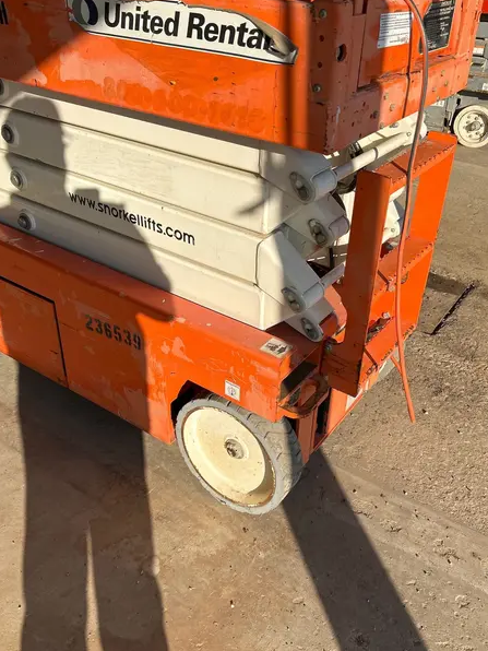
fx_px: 601
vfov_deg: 56.8
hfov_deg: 44.1
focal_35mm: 32
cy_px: 313
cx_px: 261
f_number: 1.5
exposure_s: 1/4274
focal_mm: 5.7
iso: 50
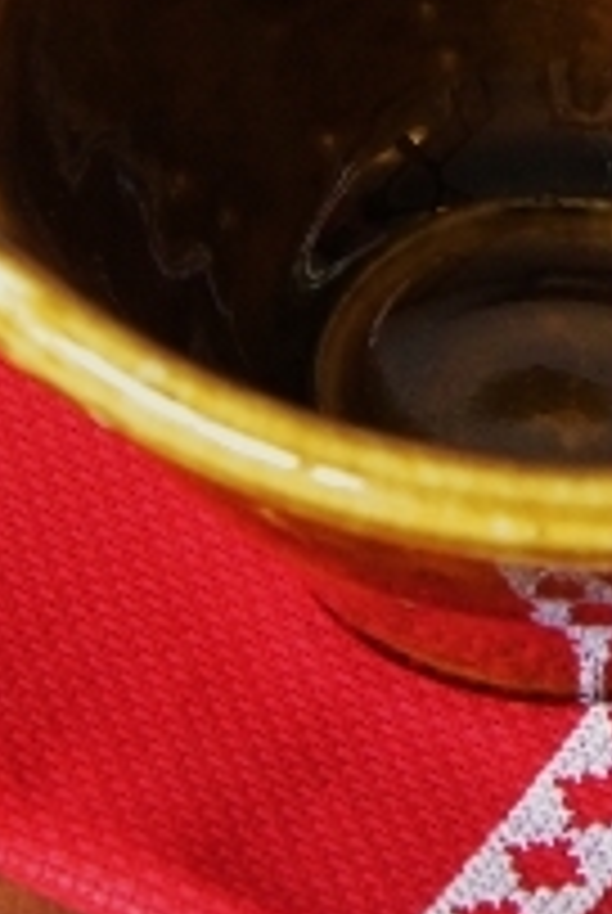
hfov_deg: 6.3
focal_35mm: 217
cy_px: 245
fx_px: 5514
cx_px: 634
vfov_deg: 9.5
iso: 3200
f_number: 5
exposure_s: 1/80
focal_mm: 46
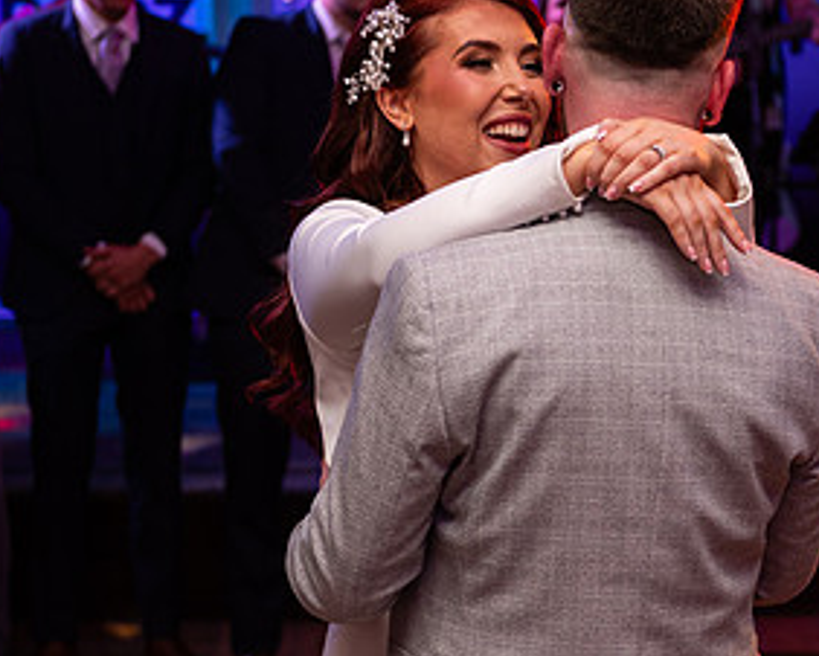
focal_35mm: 108
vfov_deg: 14.3
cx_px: 682
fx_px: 2620
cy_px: 298
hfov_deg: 17.6
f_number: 3.5
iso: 500
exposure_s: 1/160
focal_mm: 56
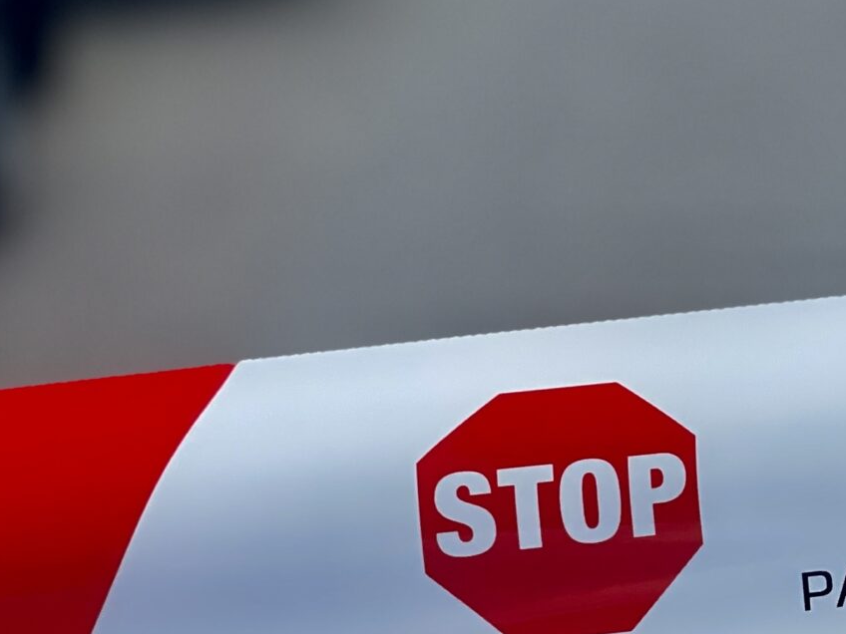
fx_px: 3837
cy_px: 283
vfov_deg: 9.5
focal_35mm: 157
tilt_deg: -13.7
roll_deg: +1.9
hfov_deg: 12.2
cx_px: 1123
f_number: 2
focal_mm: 6
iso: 32
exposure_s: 1/1410
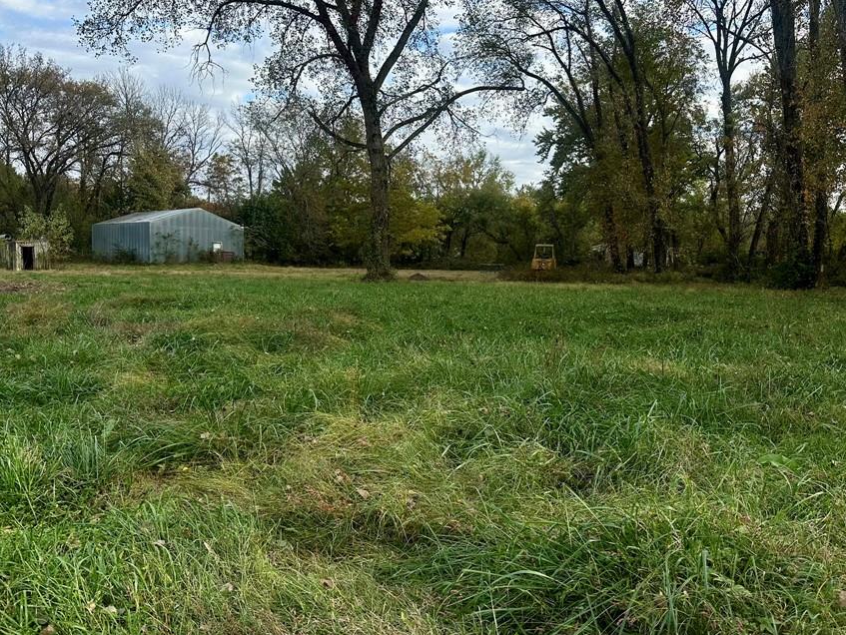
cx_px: 446
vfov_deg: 48.2
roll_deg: -0.1
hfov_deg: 61.6
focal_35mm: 29
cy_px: 287
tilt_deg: -0.4
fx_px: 709
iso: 80
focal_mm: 6.86
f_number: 1.78
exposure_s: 1/2028
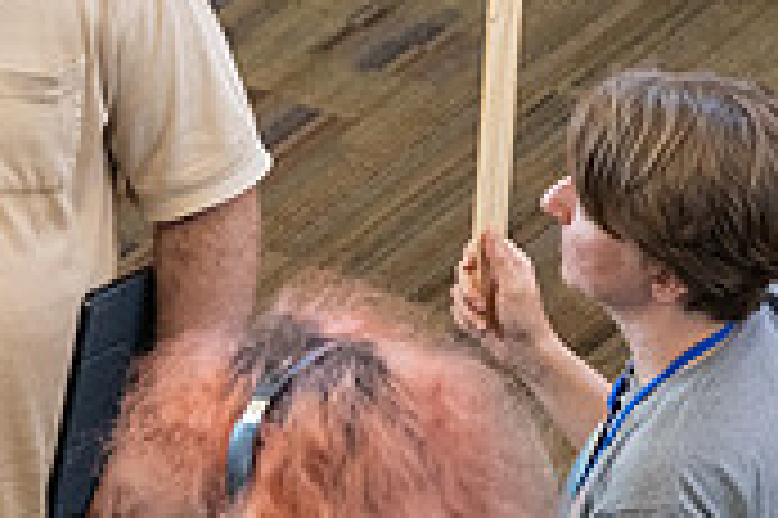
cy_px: 133
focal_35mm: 390
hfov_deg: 5.3
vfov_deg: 3.5
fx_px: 8420
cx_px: -166
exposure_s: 1/110
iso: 2000
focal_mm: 77.3
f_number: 2.8
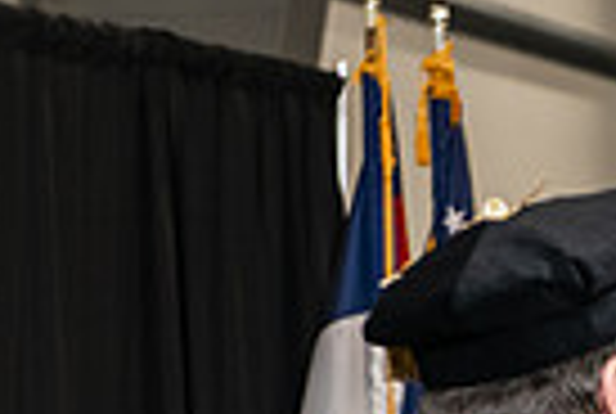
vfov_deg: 4.6
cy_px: 812
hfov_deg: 6.8
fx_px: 5076
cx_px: 1093
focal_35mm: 296
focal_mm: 70
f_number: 5
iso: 2000
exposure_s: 1/200
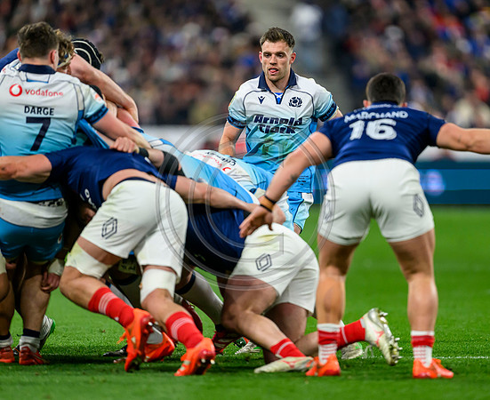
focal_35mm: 477
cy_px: 209
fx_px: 6979
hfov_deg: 4.0
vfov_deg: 3.3
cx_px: 314
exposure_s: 1/3200
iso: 3200
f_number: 2.8
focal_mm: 400
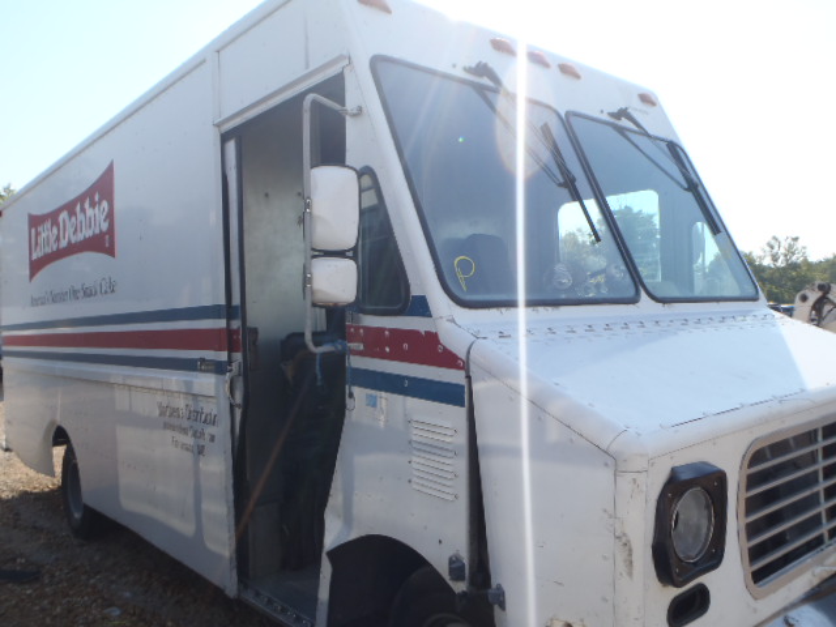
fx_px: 676
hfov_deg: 63.4
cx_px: 418
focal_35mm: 28
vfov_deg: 49.7
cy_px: 314
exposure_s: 1/400
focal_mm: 5
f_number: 4.5
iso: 80
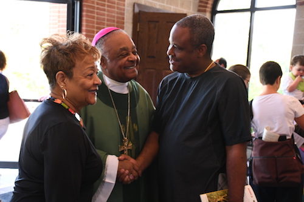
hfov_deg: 38.9
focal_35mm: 51
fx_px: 431
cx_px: 152
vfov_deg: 26.5
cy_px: 101
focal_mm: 34
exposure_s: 1/125
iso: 4000
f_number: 6.3
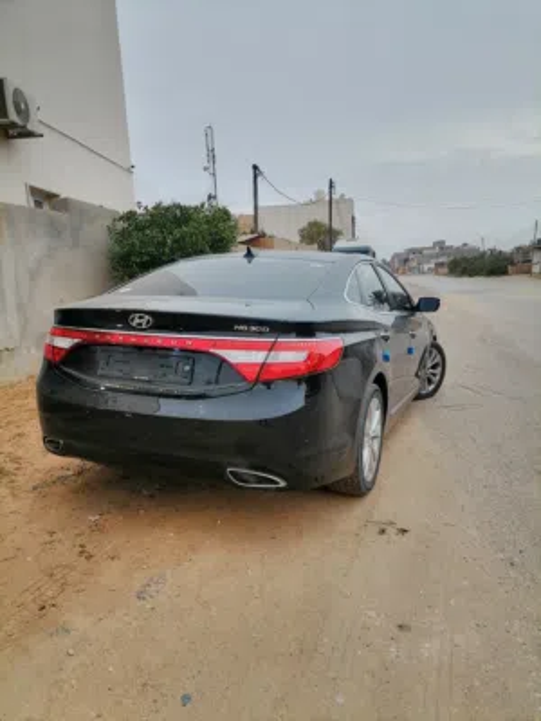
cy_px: 360
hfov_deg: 51.4
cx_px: 270
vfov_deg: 65.3
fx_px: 563
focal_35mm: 27
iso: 64
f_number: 1.8
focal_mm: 5.4
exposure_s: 1/100
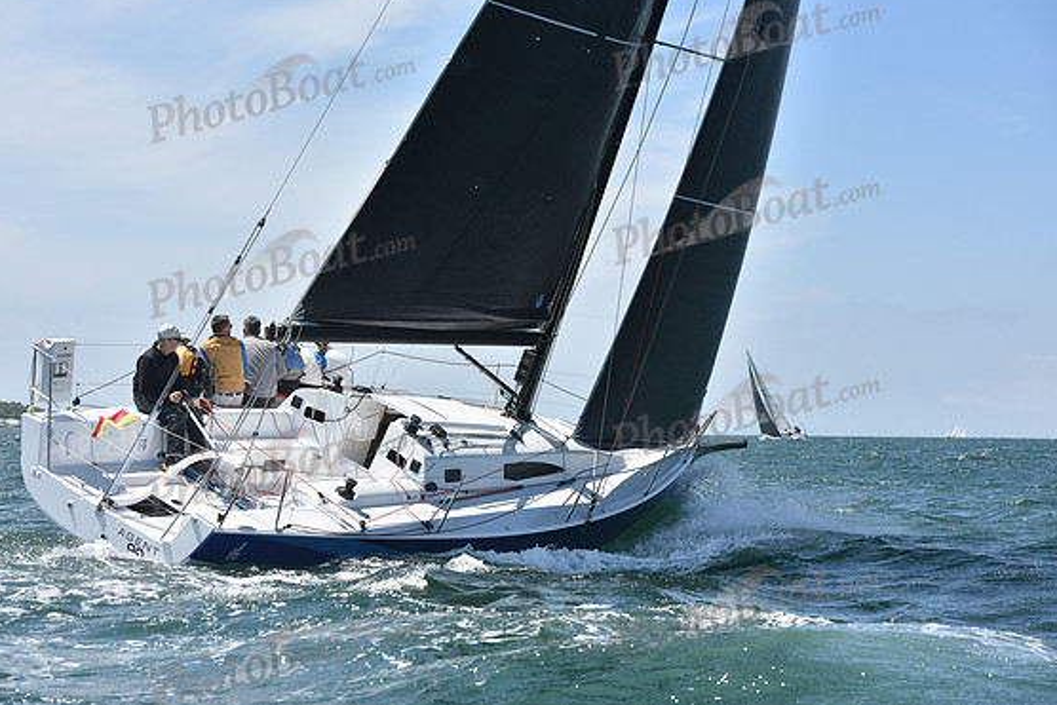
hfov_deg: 27.7
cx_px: 515
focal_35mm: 73
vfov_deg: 18.7
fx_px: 2144
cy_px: 341
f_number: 5.6
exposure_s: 1/1250
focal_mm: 70
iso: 250
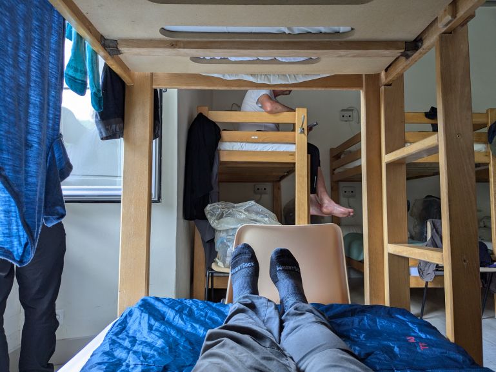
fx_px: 387
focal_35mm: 27
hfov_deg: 65.3
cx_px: 248
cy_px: 186
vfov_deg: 51.4
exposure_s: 1/50
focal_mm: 4.38
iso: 36
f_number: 1.73
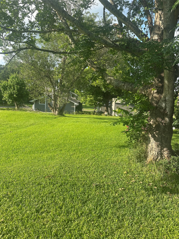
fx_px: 165
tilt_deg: -7.4
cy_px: 120
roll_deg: -1.5
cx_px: 90
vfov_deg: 71.6
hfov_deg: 56.8
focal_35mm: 24
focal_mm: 6.86
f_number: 1.78
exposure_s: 1/1473
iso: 80
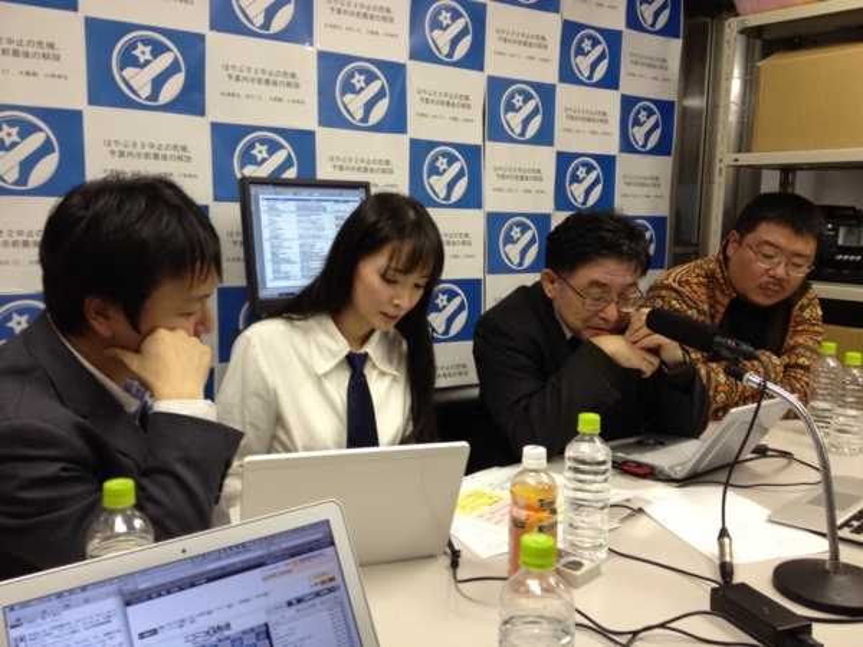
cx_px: 432
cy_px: 324
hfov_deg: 52.6
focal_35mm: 35
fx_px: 873
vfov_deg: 40.7
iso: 100
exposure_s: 1/20
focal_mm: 4.28
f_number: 2.4
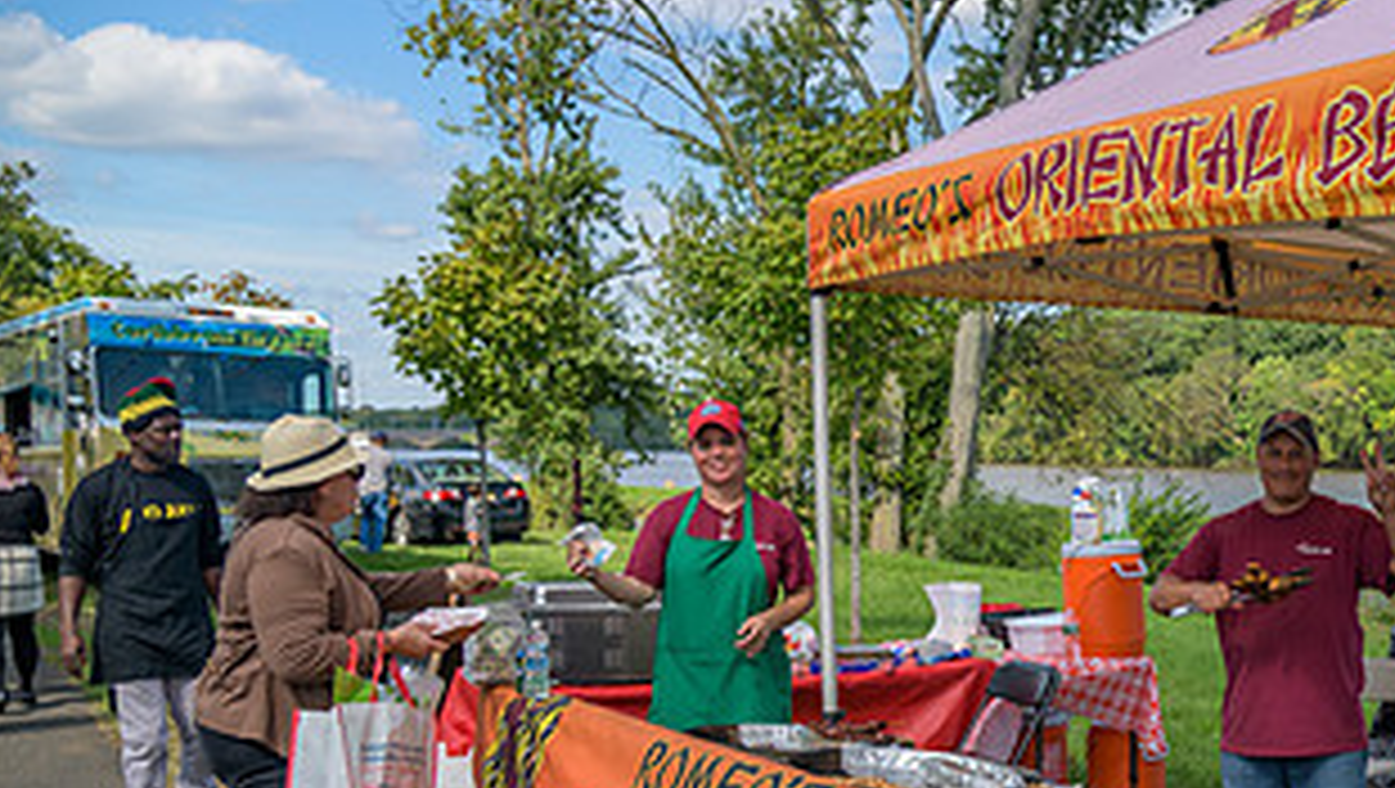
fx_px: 1740
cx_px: 1256
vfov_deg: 25.2
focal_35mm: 47
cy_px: 601
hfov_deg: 40.4
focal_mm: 24
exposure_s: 1/250
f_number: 4
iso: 80
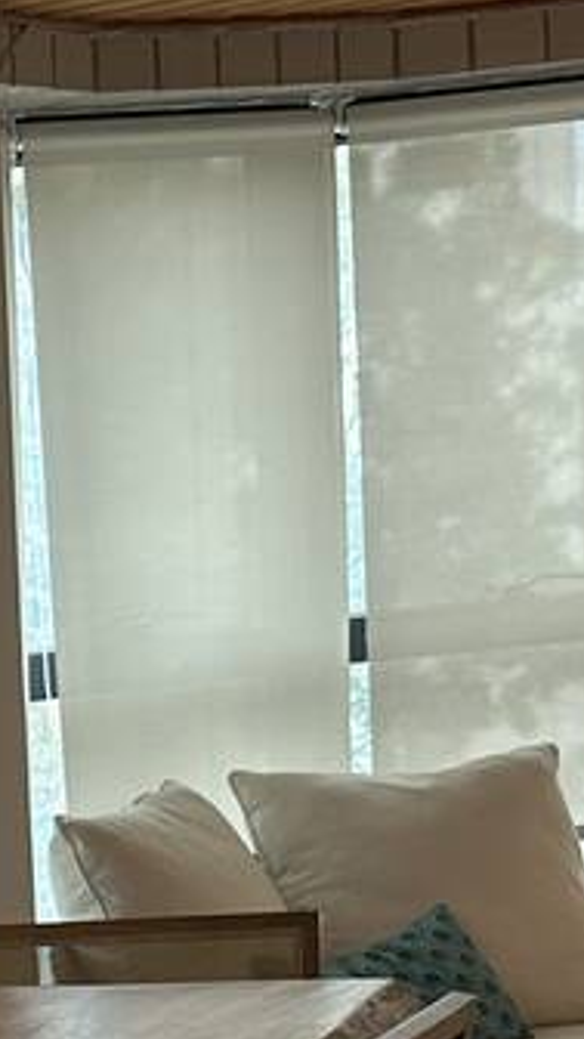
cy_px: 1085
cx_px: -998
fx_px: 3083
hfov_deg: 9.2
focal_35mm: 112
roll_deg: +5.2
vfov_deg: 18.5
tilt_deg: -8.1
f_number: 1.78
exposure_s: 1/120
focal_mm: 6.86
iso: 100
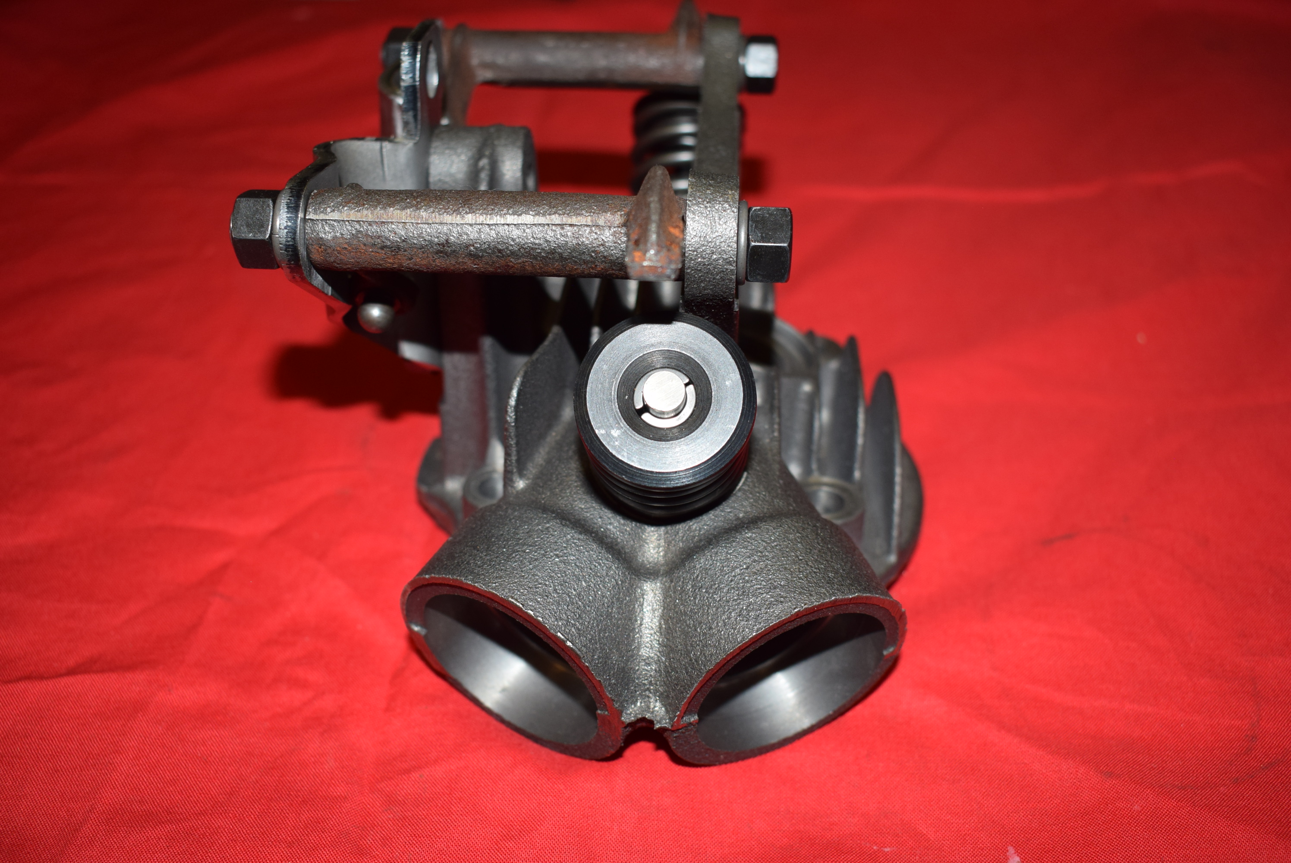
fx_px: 1292
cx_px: 646
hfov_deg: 53.1
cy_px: 432
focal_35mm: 36
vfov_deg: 36.9
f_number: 5
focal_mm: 24
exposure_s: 1/200
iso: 400
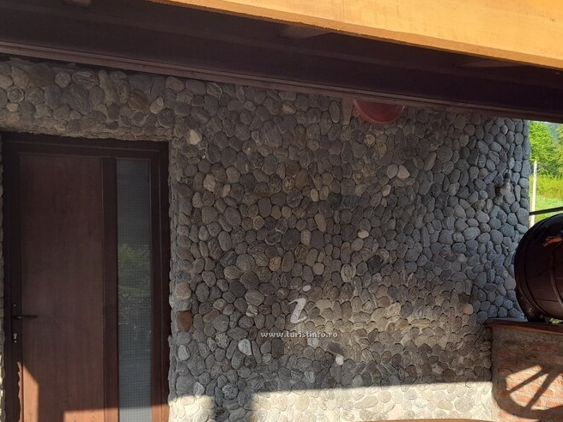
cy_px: 297
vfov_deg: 36.3
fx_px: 634
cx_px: 286
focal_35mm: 39
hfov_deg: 47.9
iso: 20
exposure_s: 1/137
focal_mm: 4.6
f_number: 2
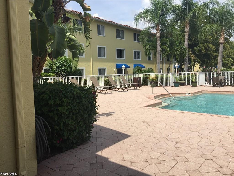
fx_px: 196
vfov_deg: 48.2
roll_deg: +1.2
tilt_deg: -1.2
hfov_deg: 61.7
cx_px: 117
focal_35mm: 29
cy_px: 88
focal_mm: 4.15
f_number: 2.2
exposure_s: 1/2475
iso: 32
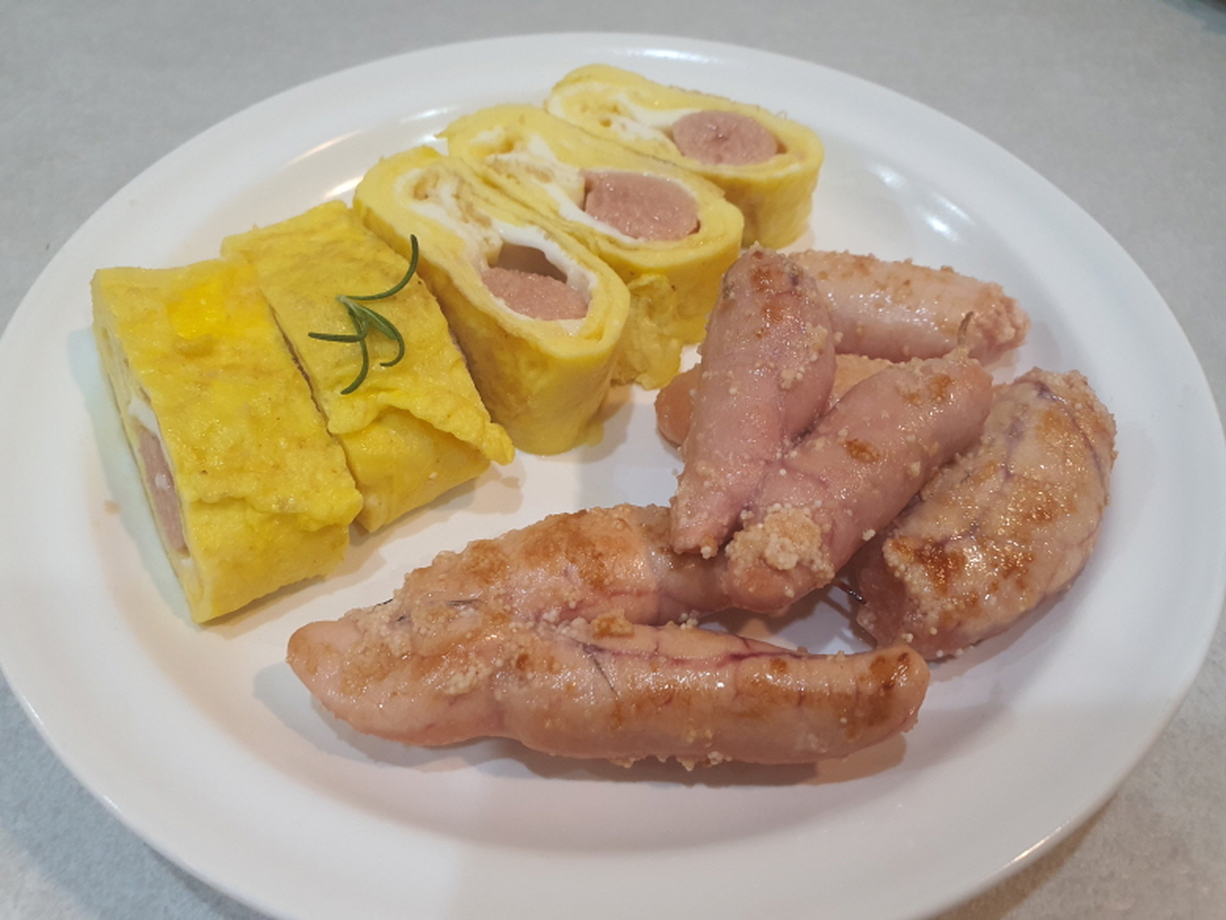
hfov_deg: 67.3
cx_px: 613
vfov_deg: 53.1
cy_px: 460
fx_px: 921
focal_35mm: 26
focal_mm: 4.3
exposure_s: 1/40
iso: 200
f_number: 2.4
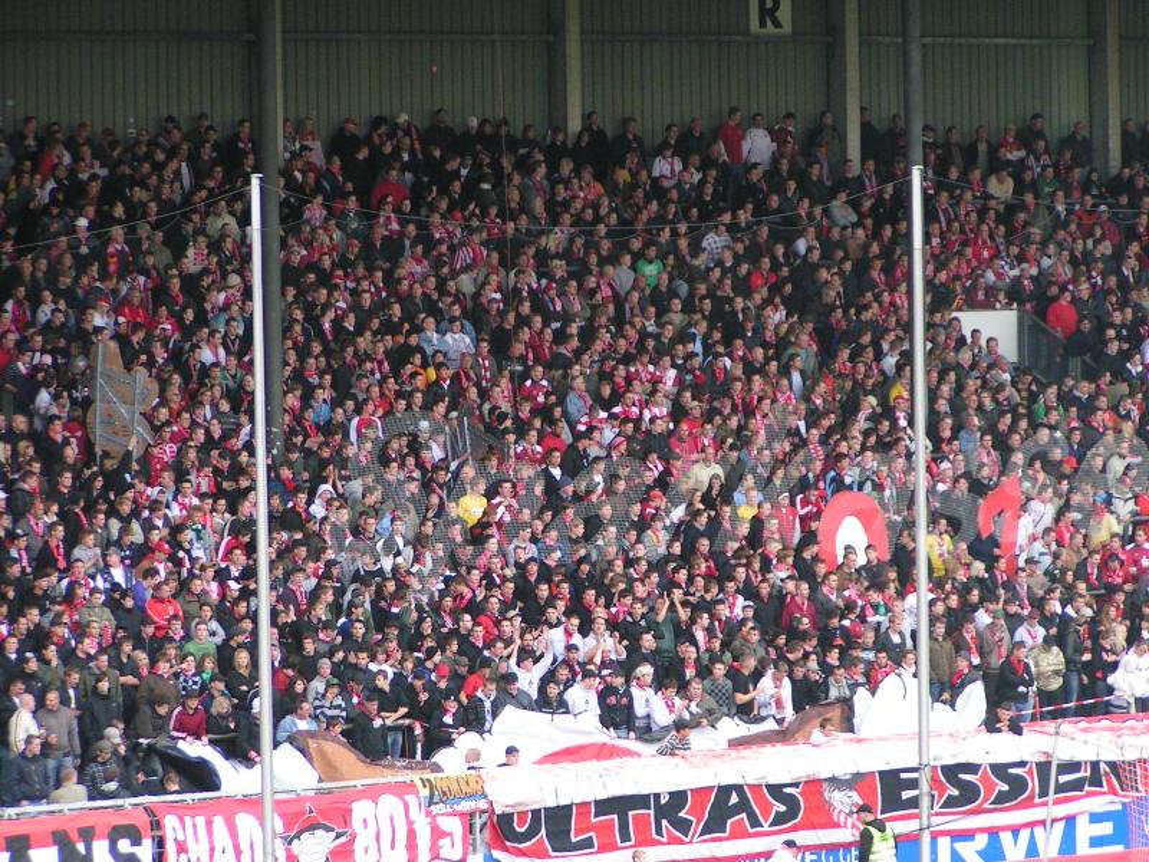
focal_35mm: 188
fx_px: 6240
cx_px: 574
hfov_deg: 10.5
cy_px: 431
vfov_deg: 7.9
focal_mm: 28.8
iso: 160
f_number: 3.5
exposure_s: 1/200
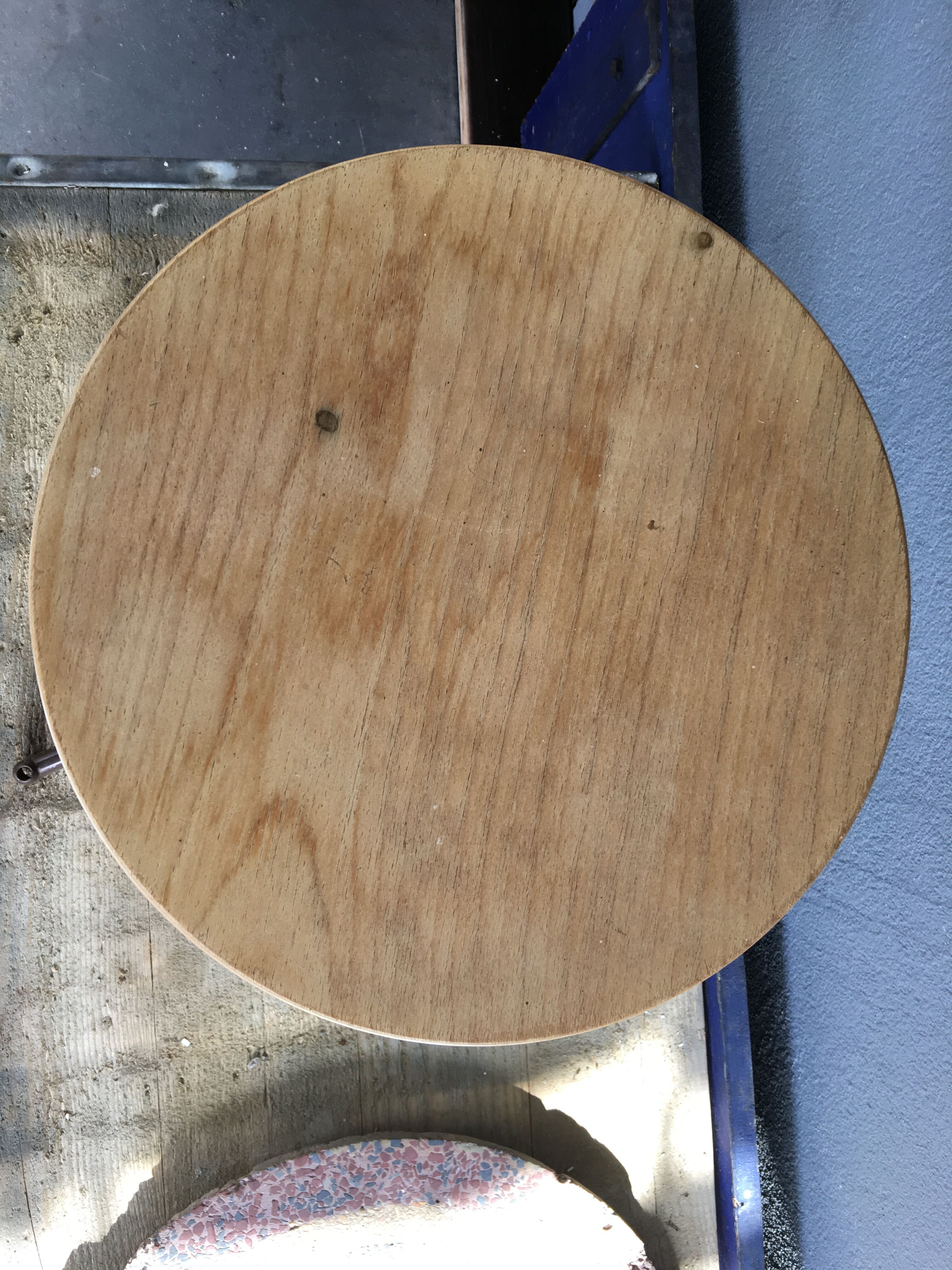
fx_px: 1063
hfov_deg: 48.2
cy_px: 635
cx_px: 476
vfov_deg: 61.7
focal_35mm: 29
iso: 32
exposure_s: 1/100
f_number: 2.2
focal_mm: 4.15
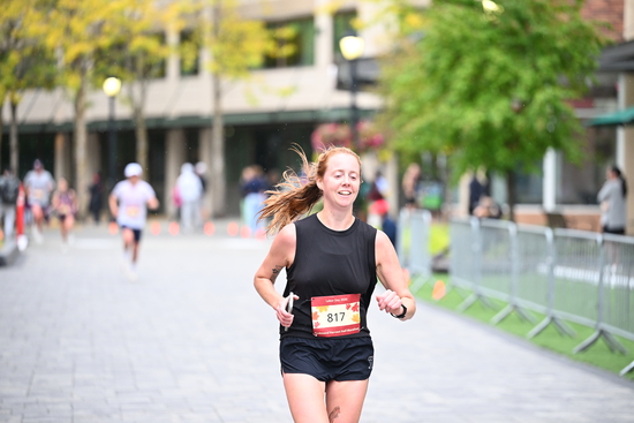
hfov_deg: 15.2
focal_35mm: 135
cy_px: 212
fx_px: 2378
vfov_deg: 10.2
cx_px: 317
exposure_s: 1/1250
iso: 1250
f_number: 2.8
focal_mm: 135
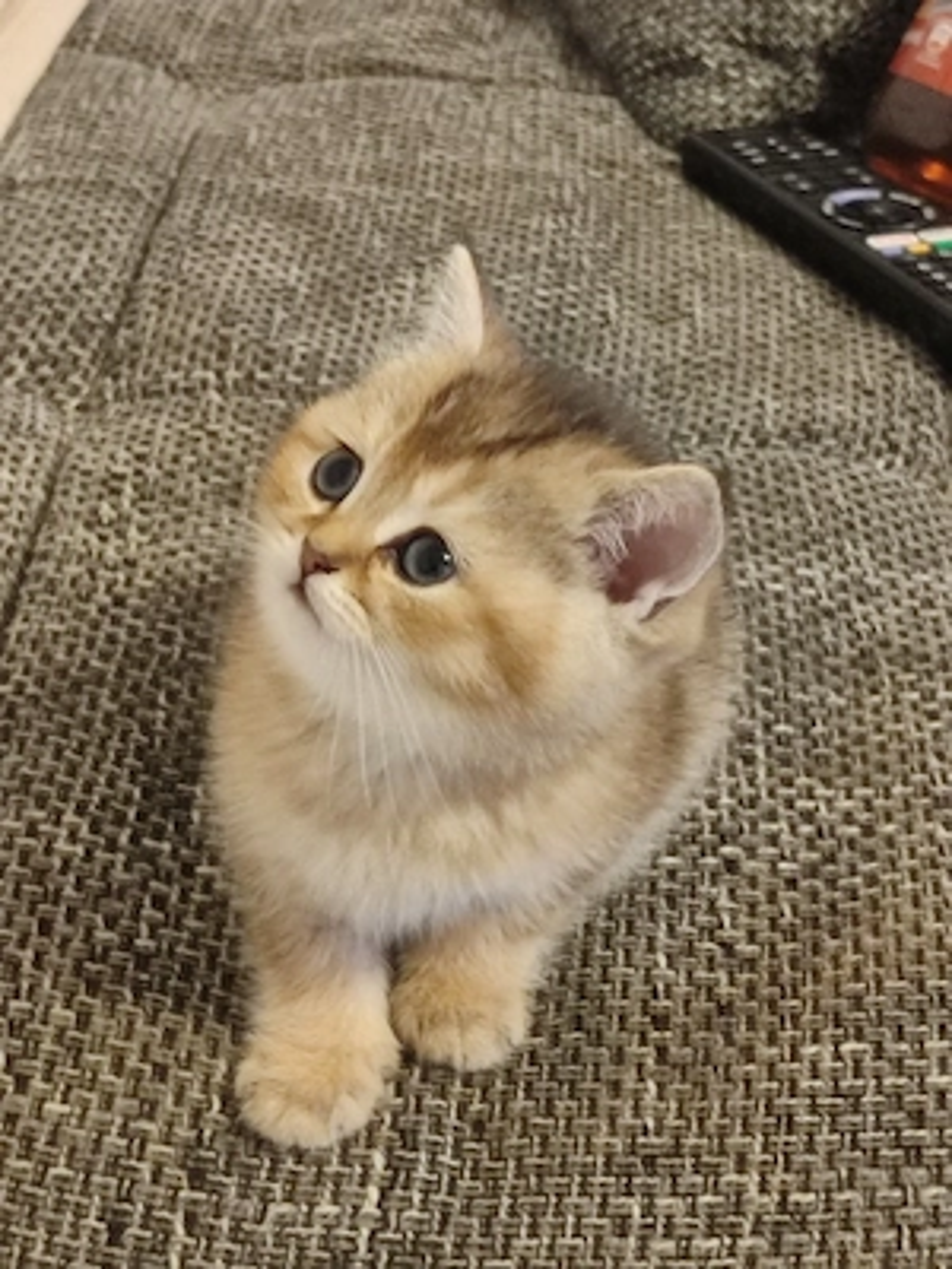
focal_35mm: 25
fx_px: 917
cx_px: 476
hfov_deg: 54.9
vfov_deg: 69.4
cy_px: 634
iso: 2159
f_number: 1.89
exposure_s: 1/17
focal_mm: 5.95
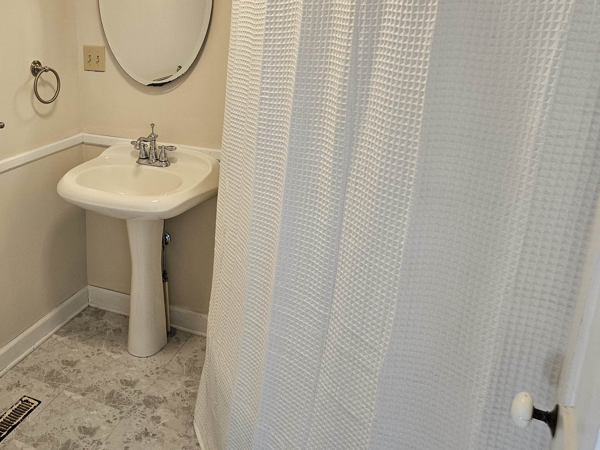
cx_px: 174
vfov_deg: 42.6
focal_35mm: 33
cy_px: 165
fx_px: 572
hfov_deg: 53.6
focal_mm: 5.4
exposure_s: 1/120
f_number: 1.8
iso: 250
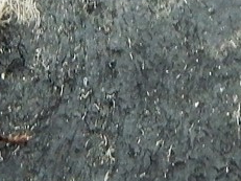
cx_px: -120
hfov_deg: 11.9
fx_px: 1106
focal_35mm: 159
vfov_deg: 9.3
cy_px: 106
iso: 400
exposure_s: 1/160
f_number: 3.6
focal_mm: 7.7
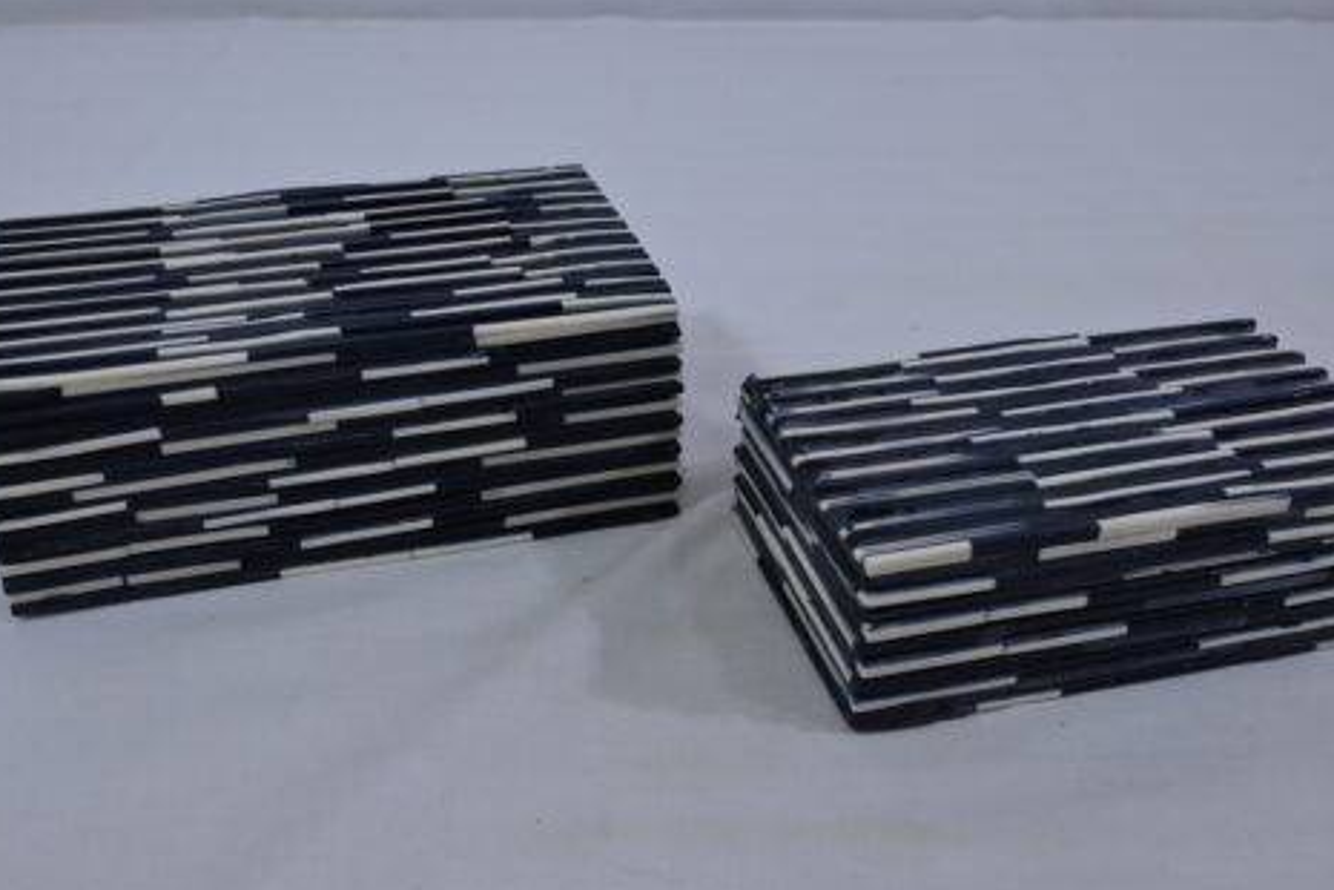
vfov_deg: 33.4
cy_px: 464
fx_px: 1482
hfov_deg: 48.5
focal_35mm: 40
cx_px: 686
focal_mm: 31
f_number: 9
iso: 500
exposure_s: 1/125
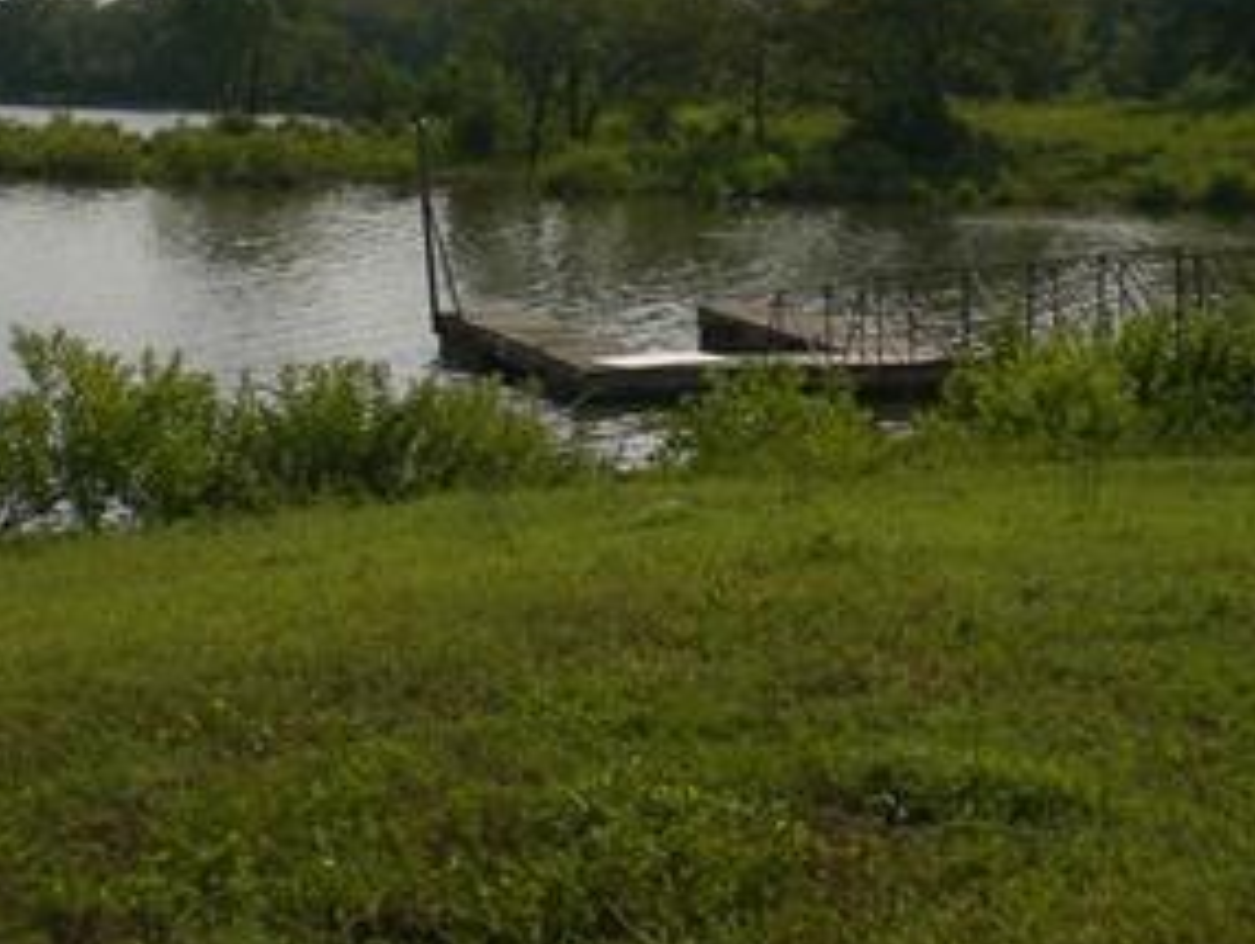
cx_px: 628
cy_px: 294
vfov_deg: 17.3
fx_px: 3084
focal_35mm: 85
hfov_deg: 23.0
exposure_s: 1/1250
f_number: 4.4
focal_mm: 6.3
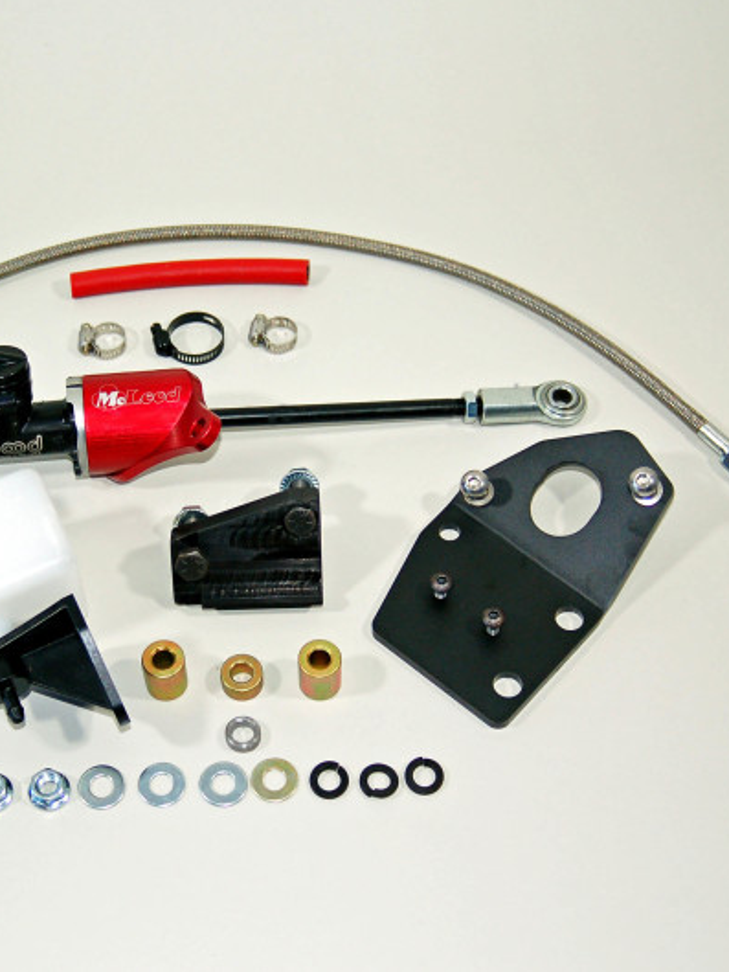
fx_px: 1712
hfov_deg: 23.9
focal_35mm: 61
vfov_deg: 31.7
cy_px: 485
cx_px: 239
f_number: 3.3
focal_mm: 28
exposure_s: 1/100
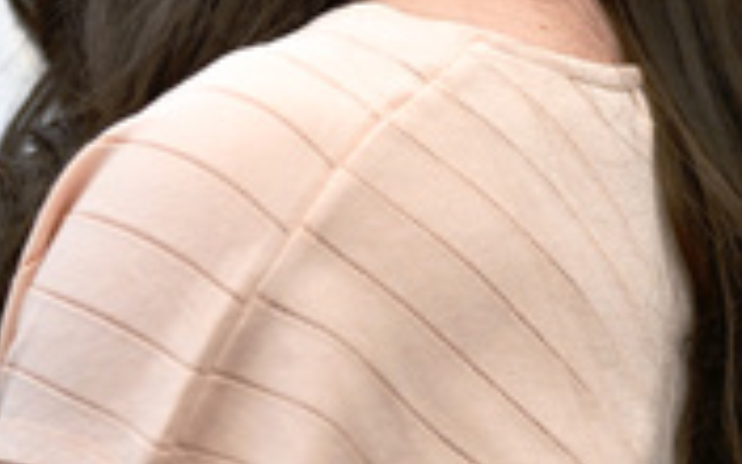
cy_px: -167
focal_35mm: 890
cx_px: -118
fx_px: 17997
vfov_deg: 1.5
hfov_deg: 2.4
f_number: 2.8
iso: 2000
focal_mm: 300
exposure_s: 1/250
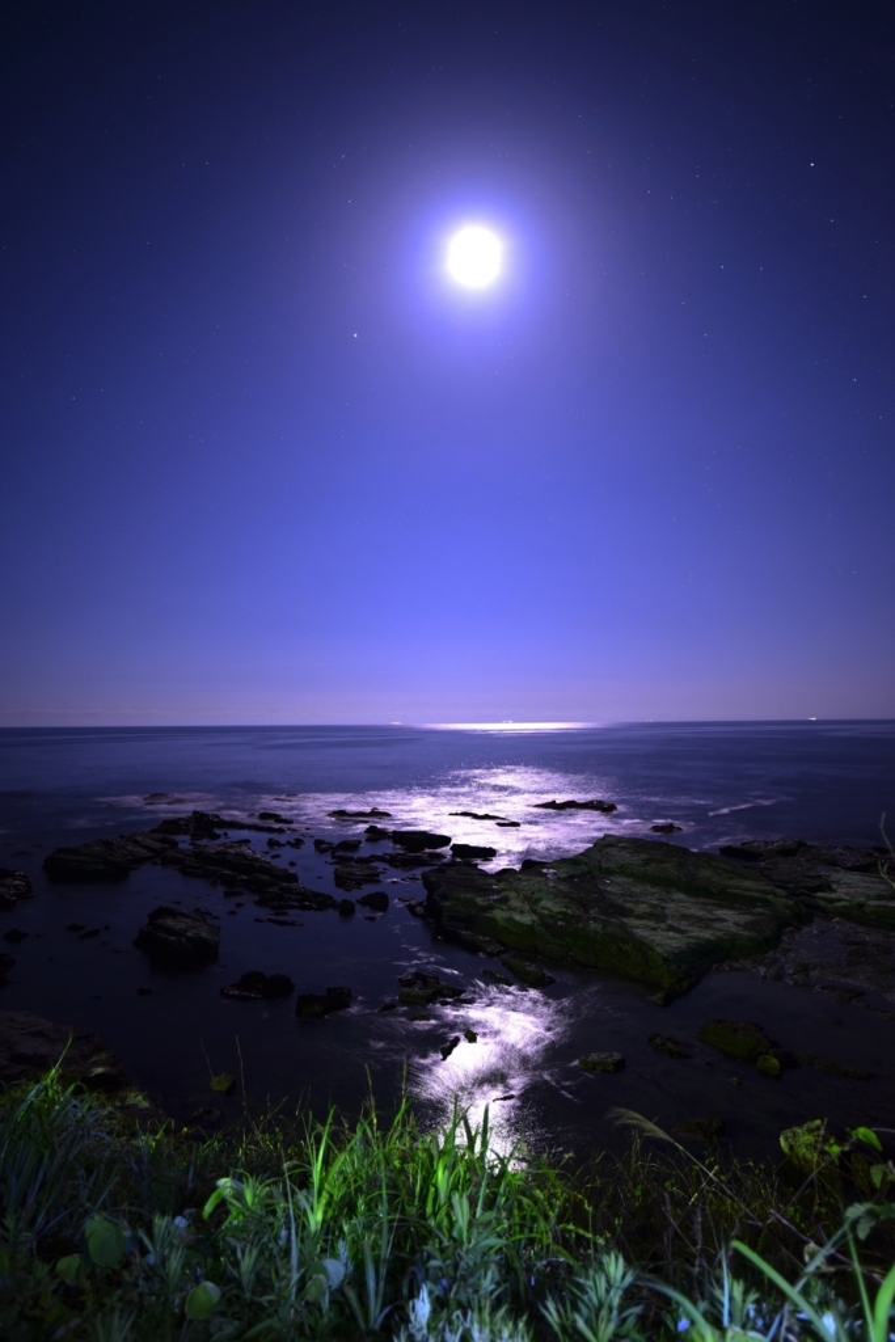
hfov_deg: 59.5
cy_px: 671
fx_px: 783
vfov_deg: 81.2
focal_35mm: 21
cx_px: 448
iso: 640
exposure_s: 10
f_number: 3.2
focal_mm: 21
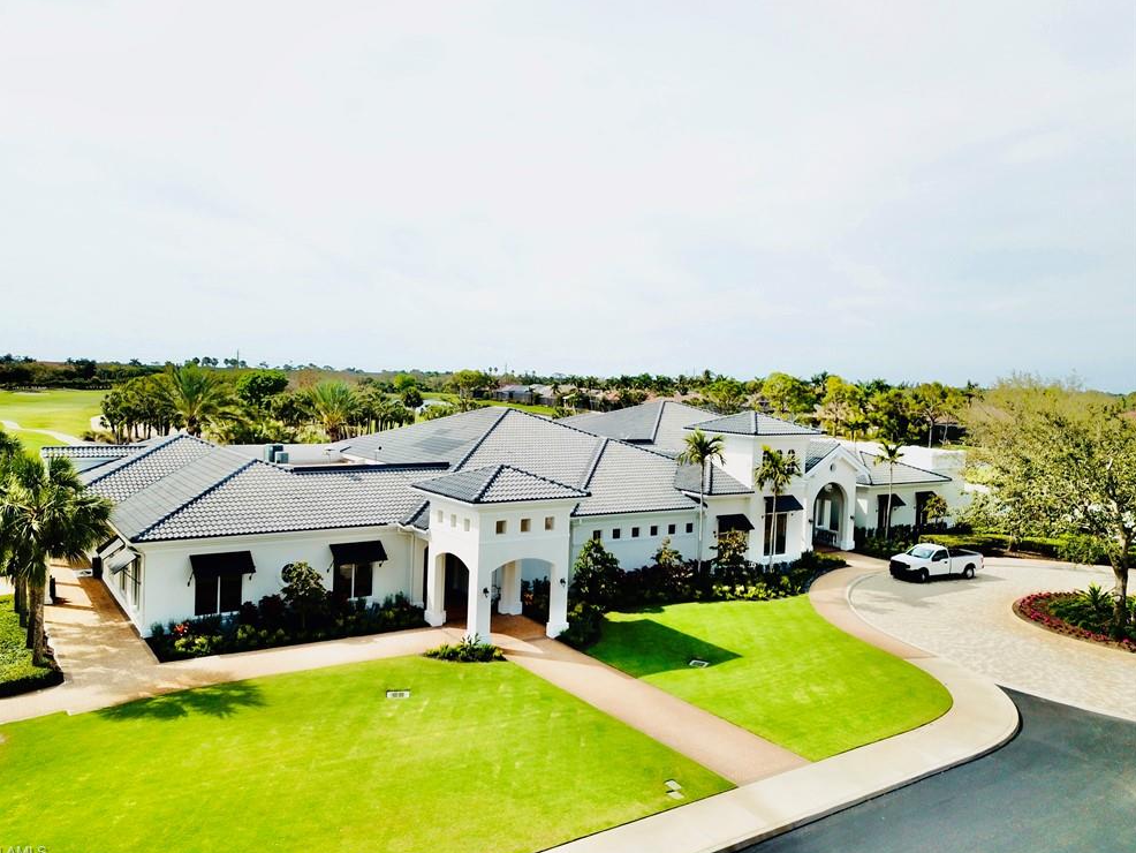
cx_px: 552
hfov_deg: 65.3
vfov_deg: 51.4
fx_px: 886
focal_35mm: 27
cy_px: 421
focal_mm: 4.73
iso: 100
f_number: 2.2
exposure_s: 1/1112
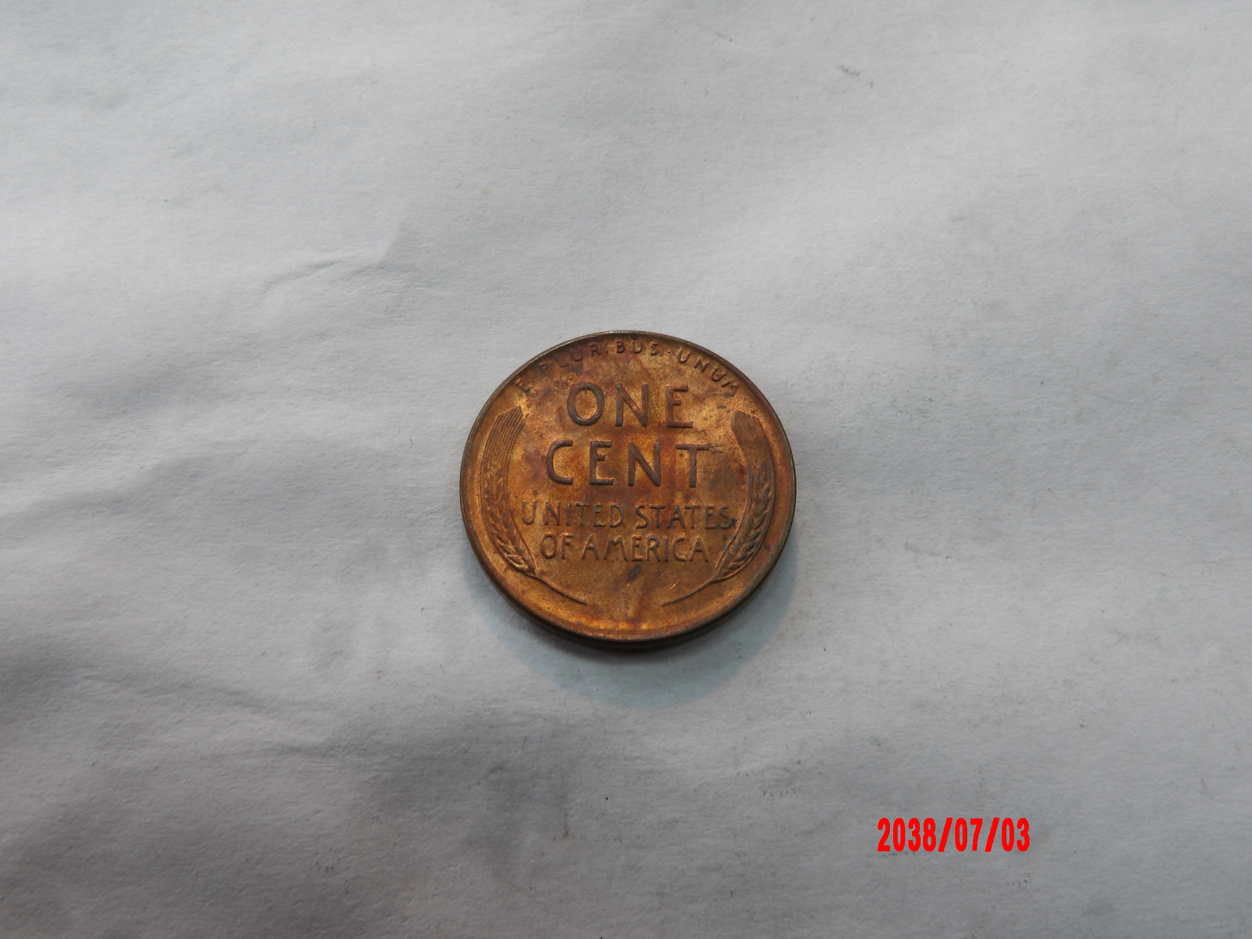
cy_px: 470
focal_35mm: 34
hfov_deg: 54.0
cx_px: 626
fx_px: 1230
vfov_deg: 41.8
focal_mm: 6.2
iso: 125
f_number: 4.5
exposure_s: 1/30
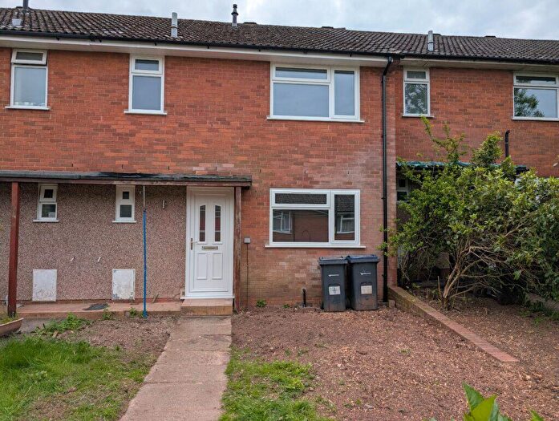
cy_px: 210
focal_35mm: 24
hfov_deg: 71.5
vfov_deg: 56.9
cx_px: 280
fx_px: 388
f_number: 1.68
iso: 21
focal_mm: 6.9
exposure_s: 1/1653
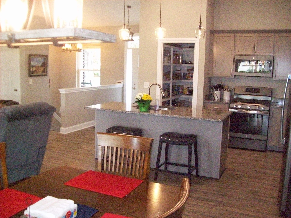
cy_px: 109
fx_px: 303
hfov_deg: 51.4
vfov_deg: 39.6
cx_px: 146
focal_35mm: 36
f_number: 2.7
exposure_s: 1/128
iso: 800
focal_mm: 6
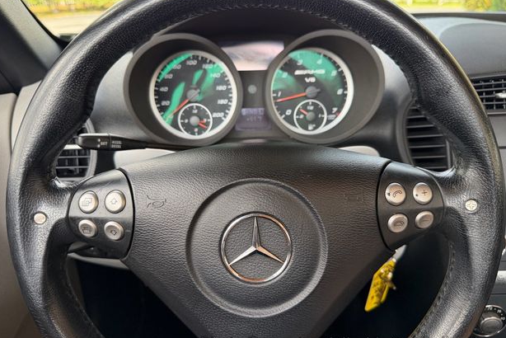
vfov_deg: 49.6
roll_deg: +0.7
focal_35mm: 26
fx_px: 366
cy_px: 162
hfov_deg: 69.4
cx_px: 258
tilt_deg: -25.1
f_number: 1.78
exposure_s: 1/190
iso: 125
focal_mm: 6.76
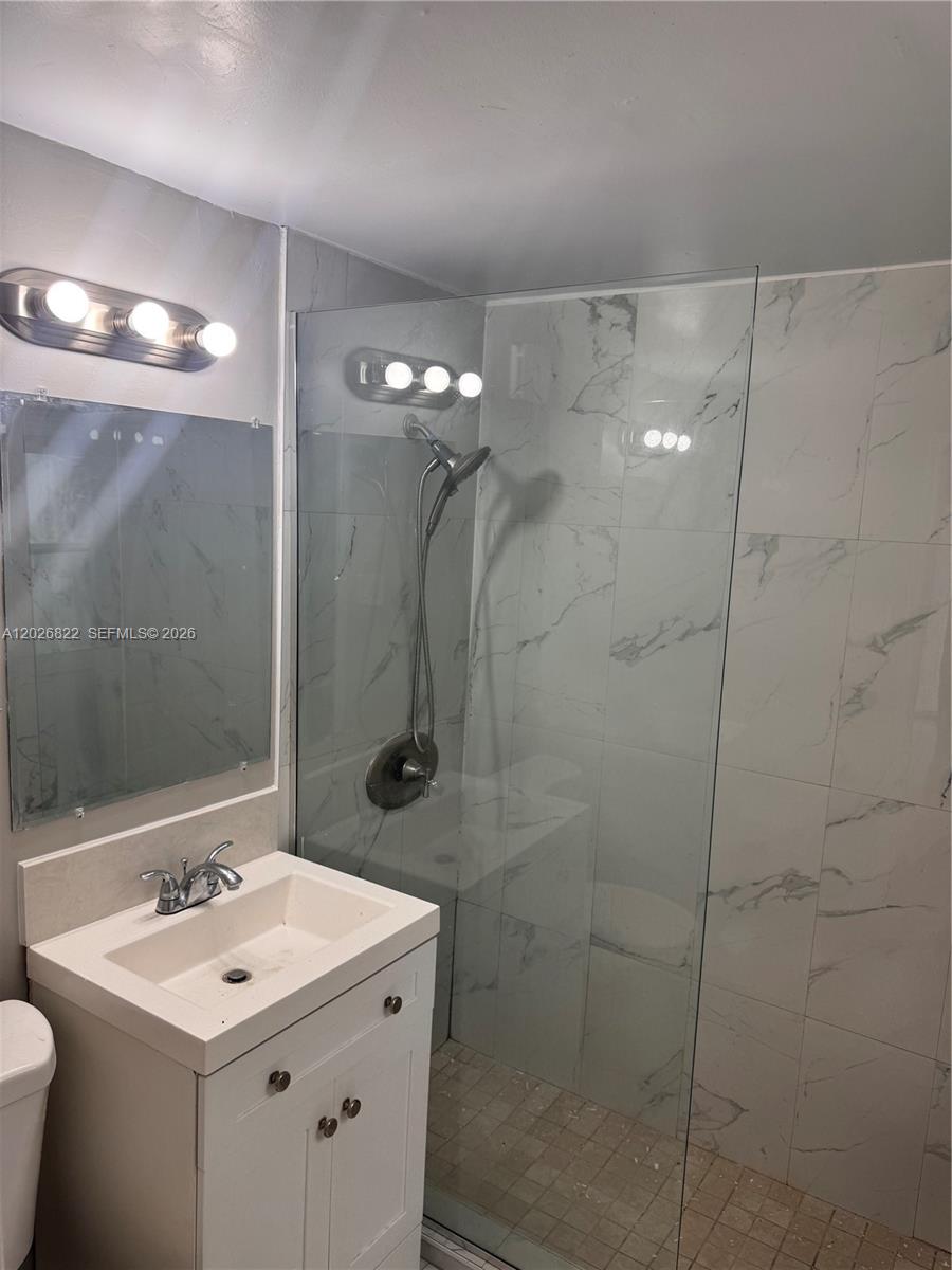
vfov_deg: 71.6
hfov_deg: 56.8
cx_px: 476
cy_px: 635
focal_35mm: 24
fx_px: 880
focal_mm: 6.76
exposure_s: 1/120
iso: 80
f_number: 1.78
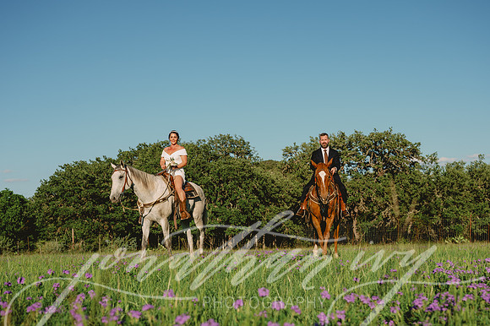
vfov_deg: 28.4
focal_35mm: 47
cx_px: 260
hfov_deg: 41.7
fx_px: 642
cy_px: 196
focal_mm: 36
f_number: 4.5
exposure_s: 1/640
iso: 80
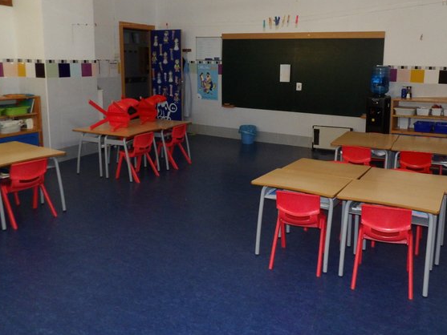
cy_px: 130
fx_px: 400
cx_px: 269
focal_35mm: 31
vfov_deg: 45.2
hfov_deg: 57.9
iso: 500
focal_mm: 4.3
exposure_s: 1/32
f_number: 3.2
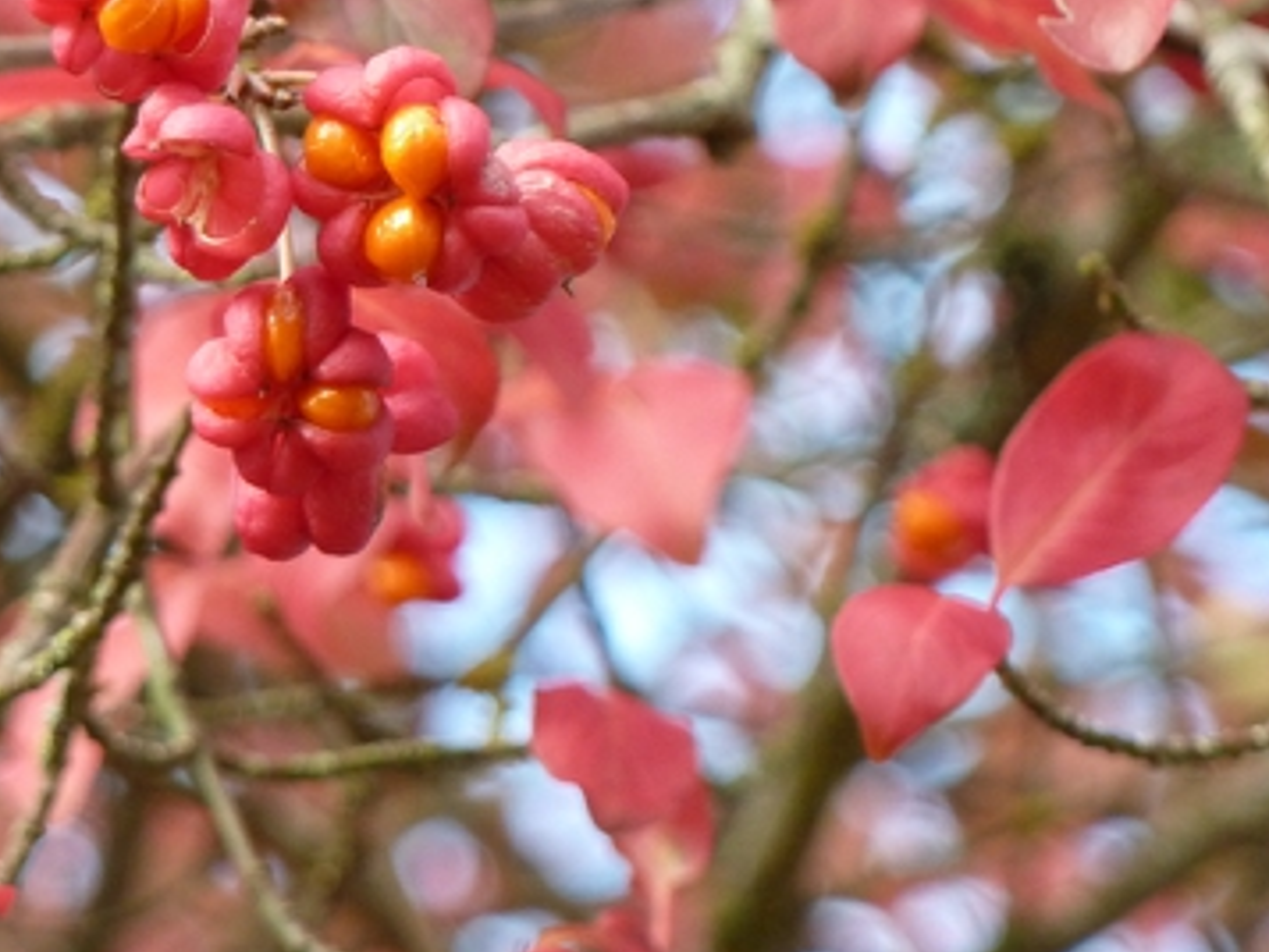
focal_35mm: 504
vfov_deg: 3.0
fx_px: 18483
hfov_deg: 3.9
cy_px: 348
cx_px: 405
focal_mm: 49.2
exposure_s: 1/125
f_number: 4.9
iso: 320
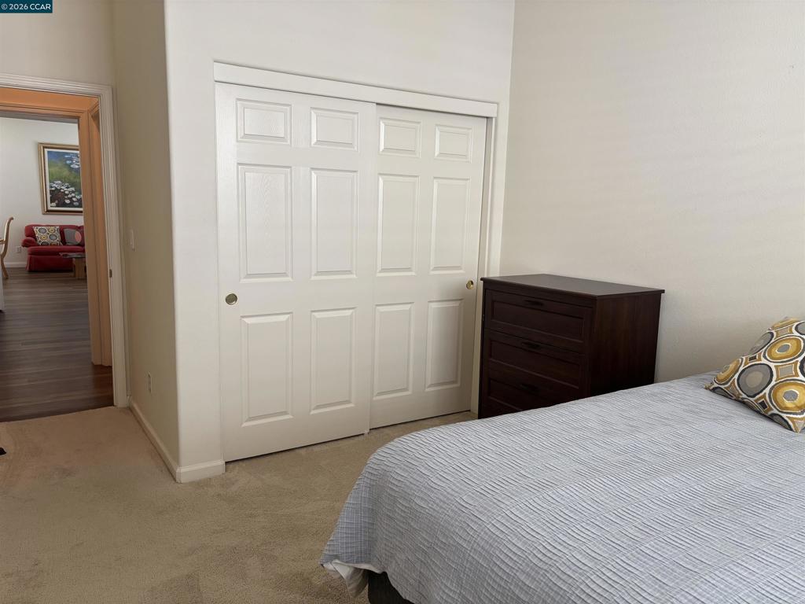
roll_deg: -1.8
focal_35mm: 26
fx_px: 605
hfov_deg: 67.3
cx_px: 402
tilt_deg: -9.3
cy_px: 302
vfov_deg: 53.1
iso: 125
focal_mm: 5.96
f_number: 1.6
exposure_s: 1/120
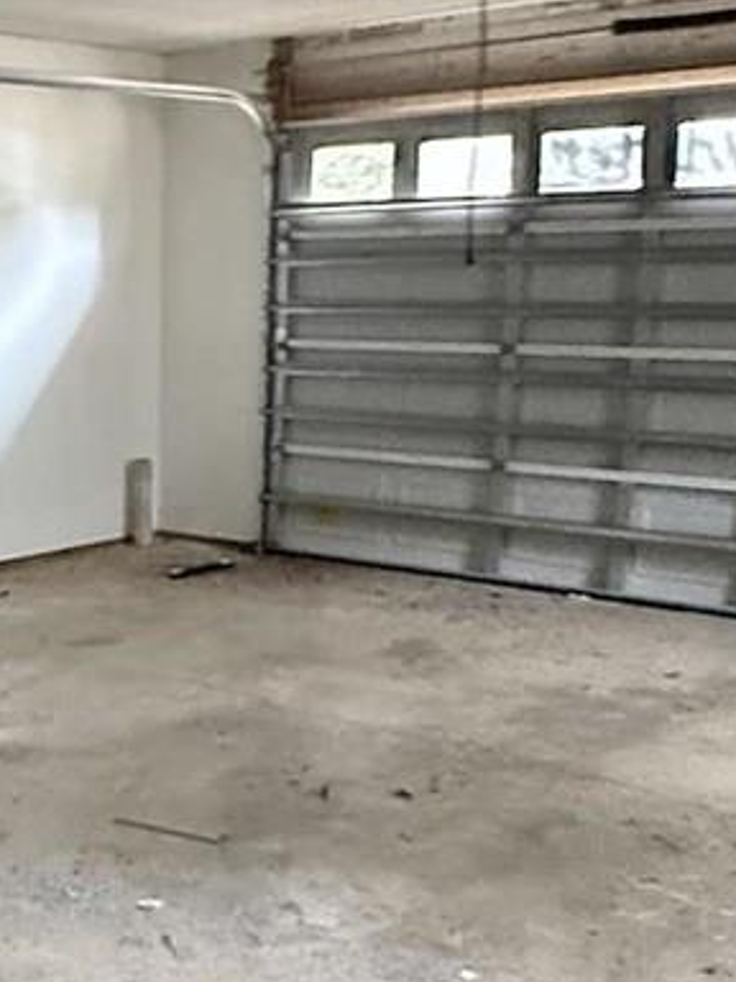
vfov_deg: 34.0
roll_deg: -1.5
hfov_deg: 24.5
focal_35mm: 56
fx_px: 1588
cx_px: -49
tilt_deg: -12.7
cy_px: 670
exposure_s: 1/60
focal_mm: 2.22
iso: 1000
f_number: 2.2
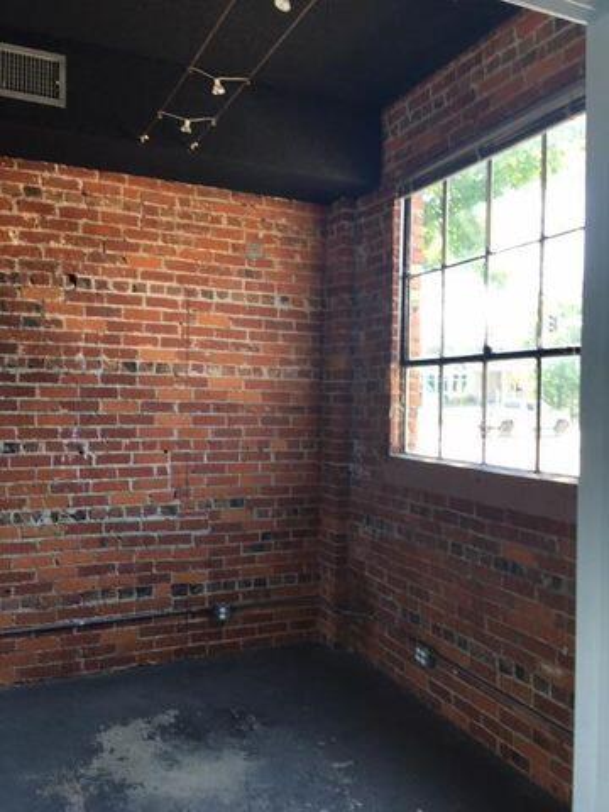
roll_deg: +0.9
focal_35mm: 29
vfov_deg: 61.7
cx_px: 304
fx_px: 680
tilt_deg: -0.7
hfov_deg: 48.2
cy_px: 406
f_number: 2.2
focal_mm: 4.15
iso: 25
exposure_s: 1/40
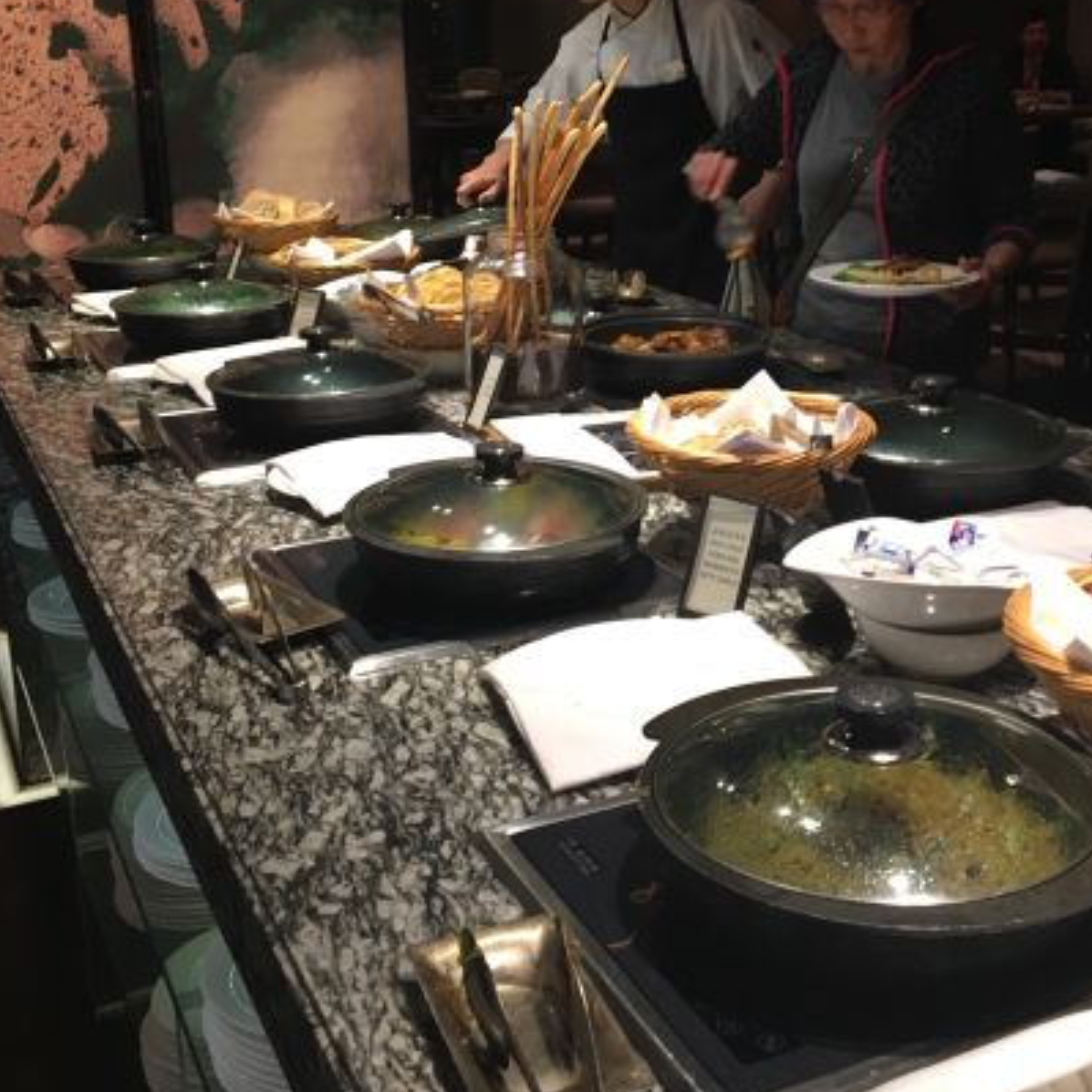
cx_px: 647
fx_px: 1606
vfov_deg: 37.3
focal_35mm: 45
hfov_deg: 37.4
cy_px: 394
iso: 100
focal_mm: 4.15
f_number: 2.2
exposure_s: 1/33
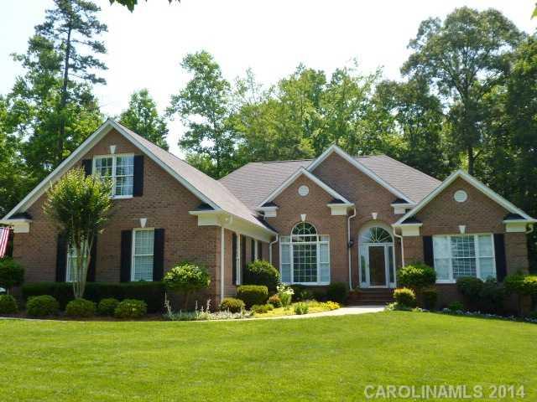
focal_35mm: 35
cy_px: 201
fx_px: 543
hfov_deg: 52.6
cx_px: 268
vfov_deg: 40.7
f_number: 4
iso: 80
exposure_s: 1/400
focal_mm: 4.1
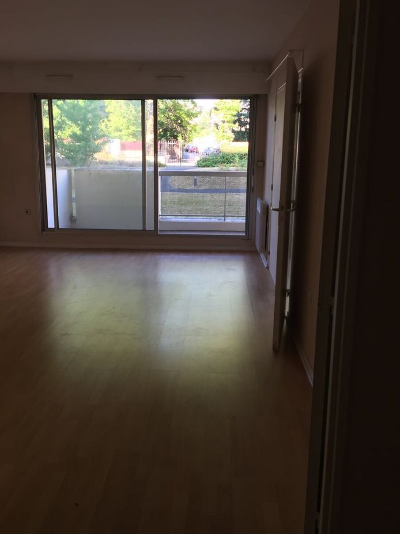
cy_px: 254
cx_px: 182
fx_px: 493
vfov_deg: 56.8
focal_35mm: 32
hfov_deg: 44.1
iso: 40
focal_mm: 4.15
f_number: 2.2
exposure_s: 1/50
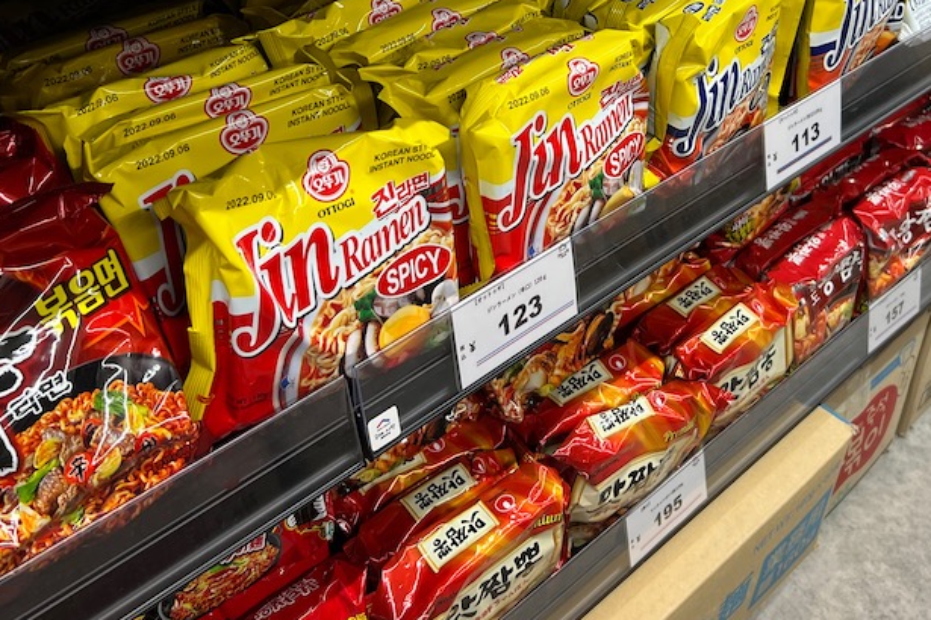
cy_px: 100
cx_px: 519
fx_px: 1138
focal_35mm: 44
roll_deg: -3.6
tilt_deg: -31.1
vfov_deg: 29.6
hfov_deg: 44.4
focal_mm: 5.7
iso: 125
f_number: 1.5
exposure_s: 1/120
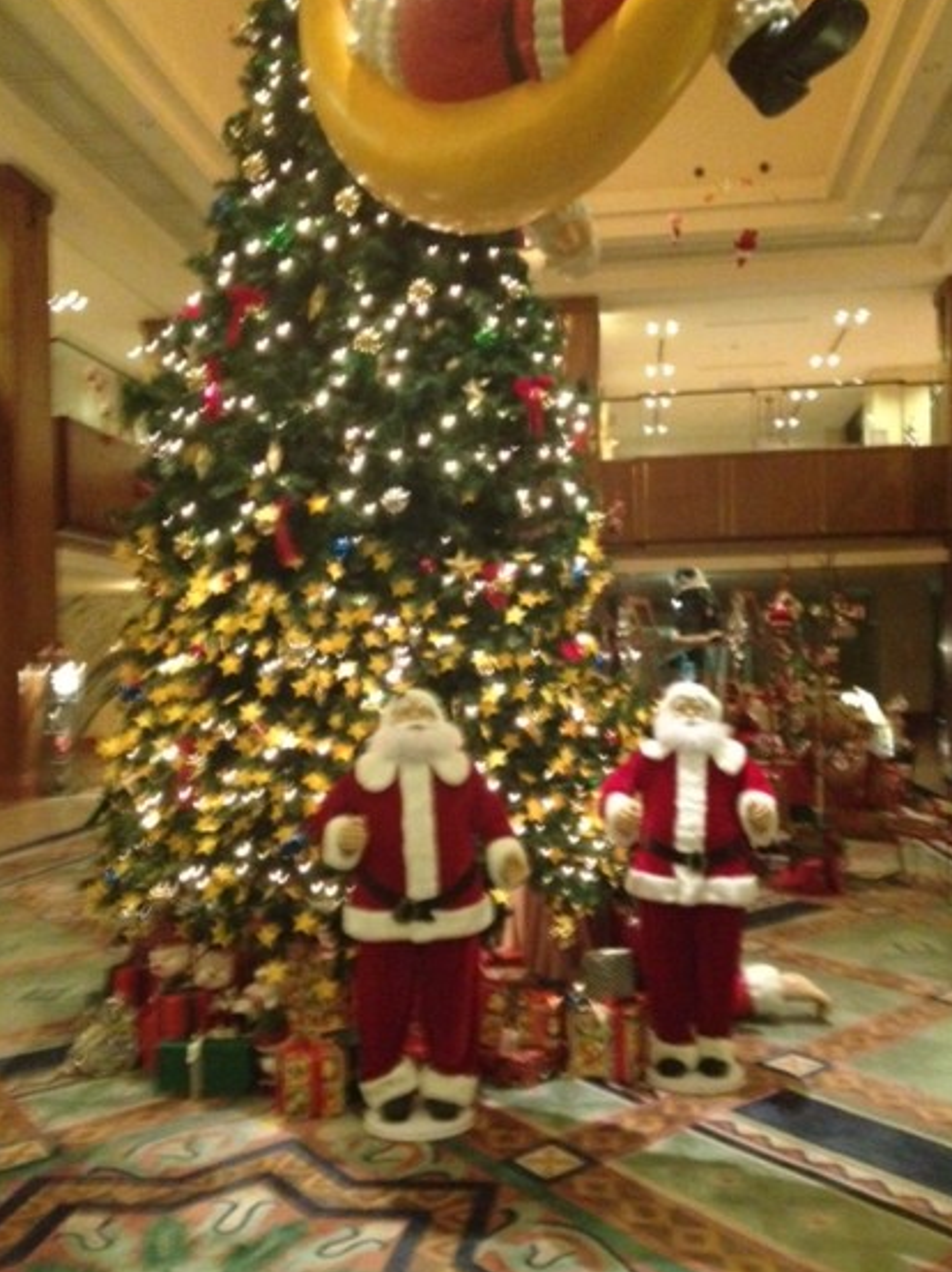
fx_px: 1395
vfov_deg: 49.0
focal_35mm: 38
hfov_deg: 37.7
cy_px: 656
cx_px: 494
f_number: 2.4
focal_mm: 4.28
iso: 800
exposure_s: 1/15
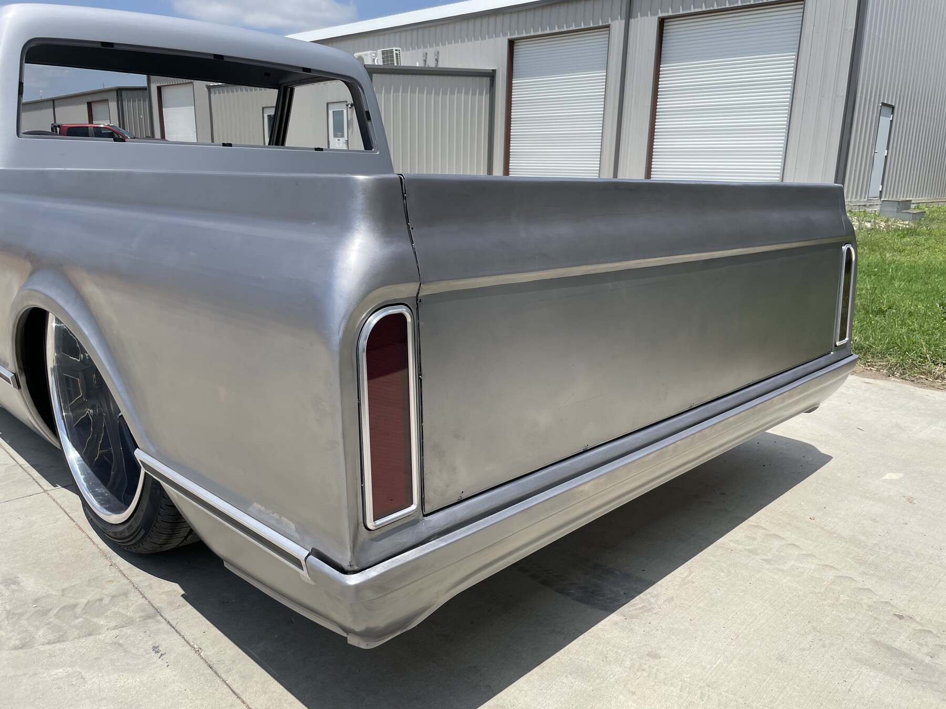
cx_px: 473
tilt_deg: -13.3
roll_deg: -1.8
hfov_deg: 67.3
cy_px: 354
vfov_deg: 53.1
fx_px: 711
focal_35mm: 26
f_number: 1.6
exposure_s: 1/4000
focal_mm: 4.2
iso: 32
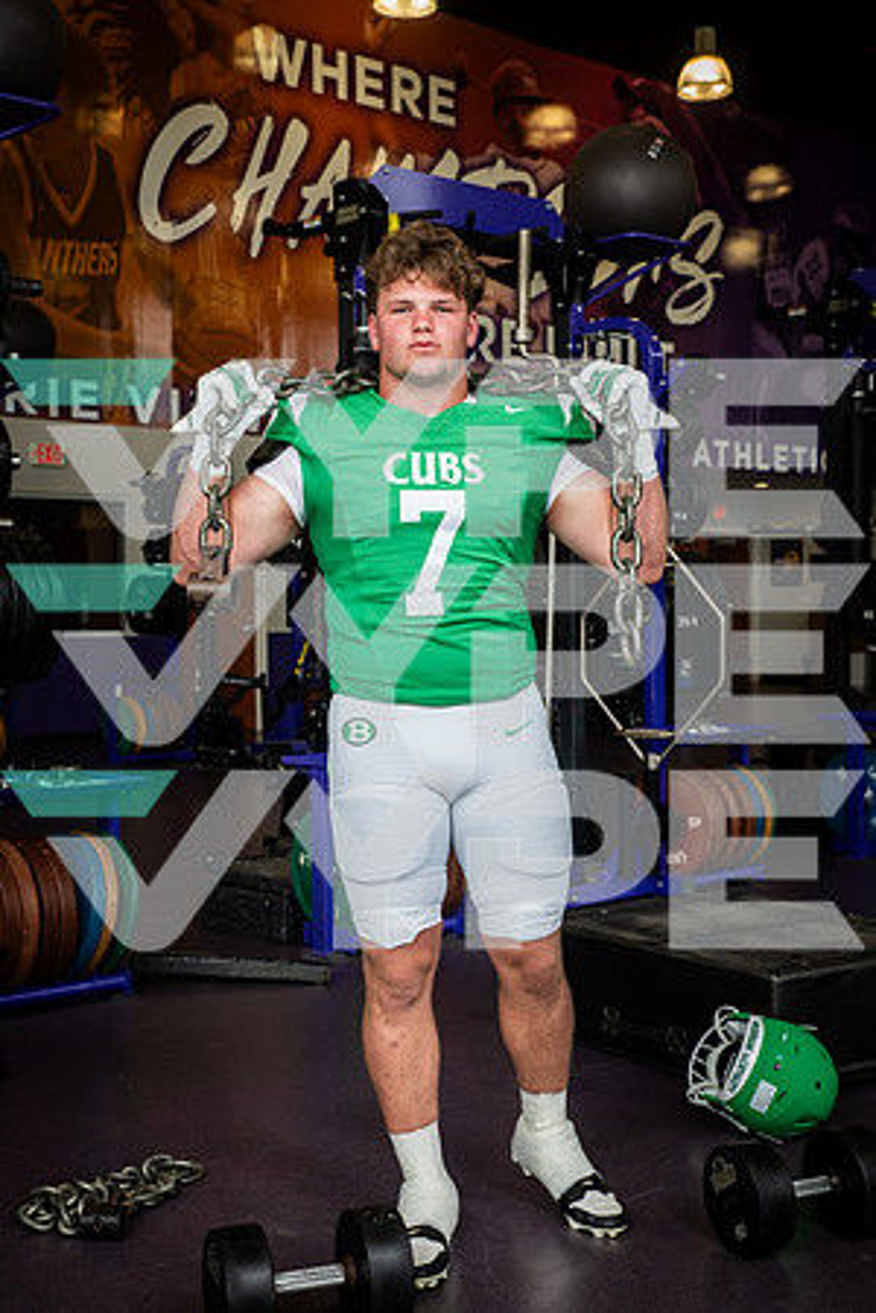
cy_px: 656
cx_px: 438
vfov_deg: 41.1
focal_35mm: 48
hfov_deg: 28.1
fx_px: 1752
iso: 800
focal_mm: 48
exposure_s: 1/250
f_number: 7.1
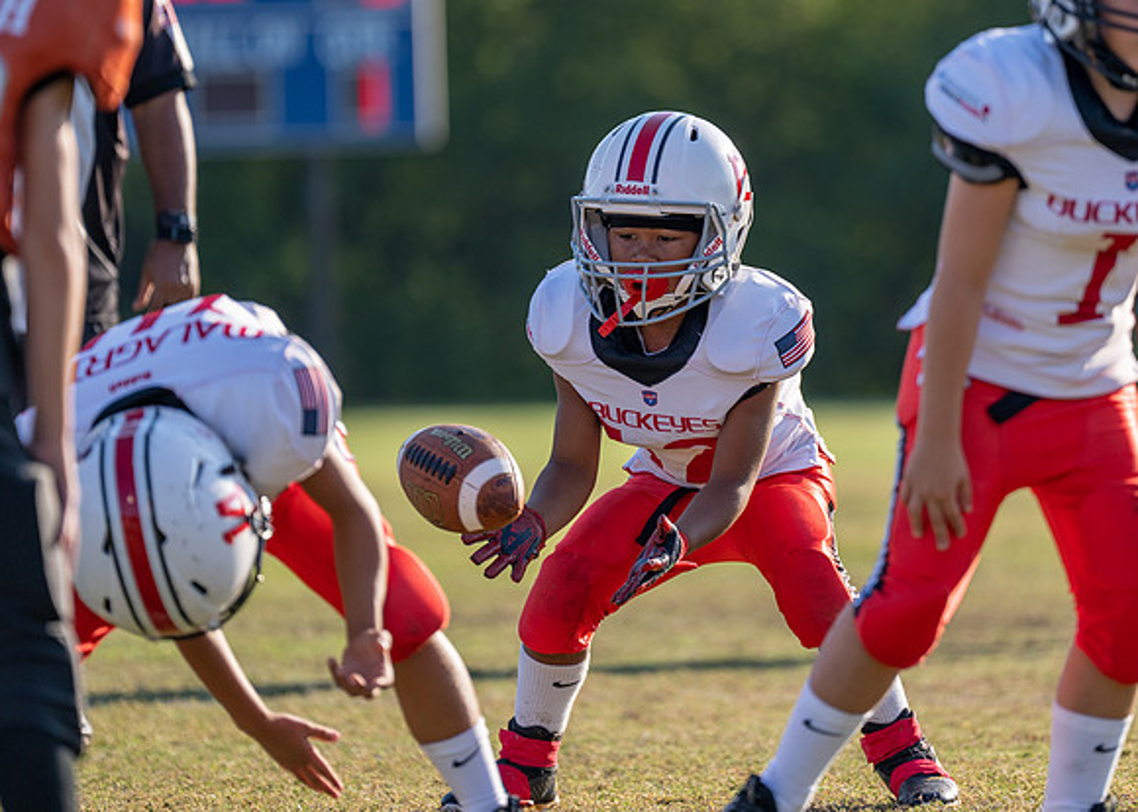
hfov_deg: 6.9
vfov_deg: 4.9
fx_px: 9396
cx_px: 667
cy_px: 260
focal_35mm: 291
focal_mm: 200
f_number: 2.8
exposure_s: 1/1600
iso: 100
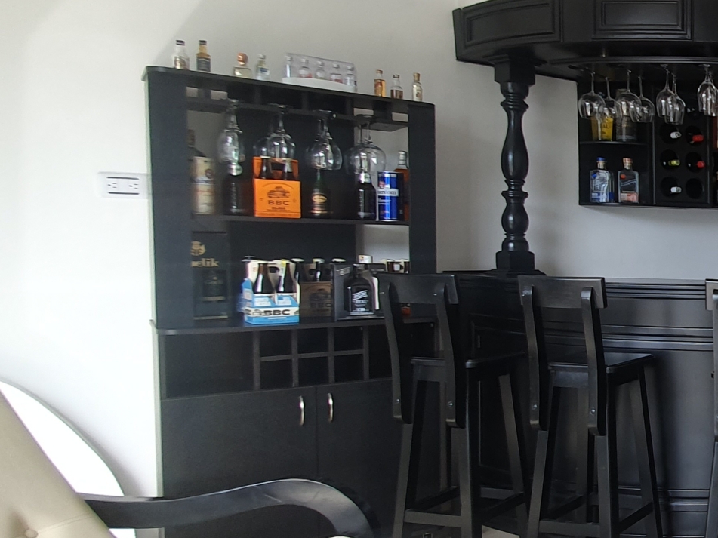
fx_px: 726
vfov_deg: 40.7
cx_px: 877
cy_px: 276
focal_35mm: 35
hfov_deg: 38.0
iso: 50
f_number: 2.2
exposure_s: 1/100
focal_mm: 1.8
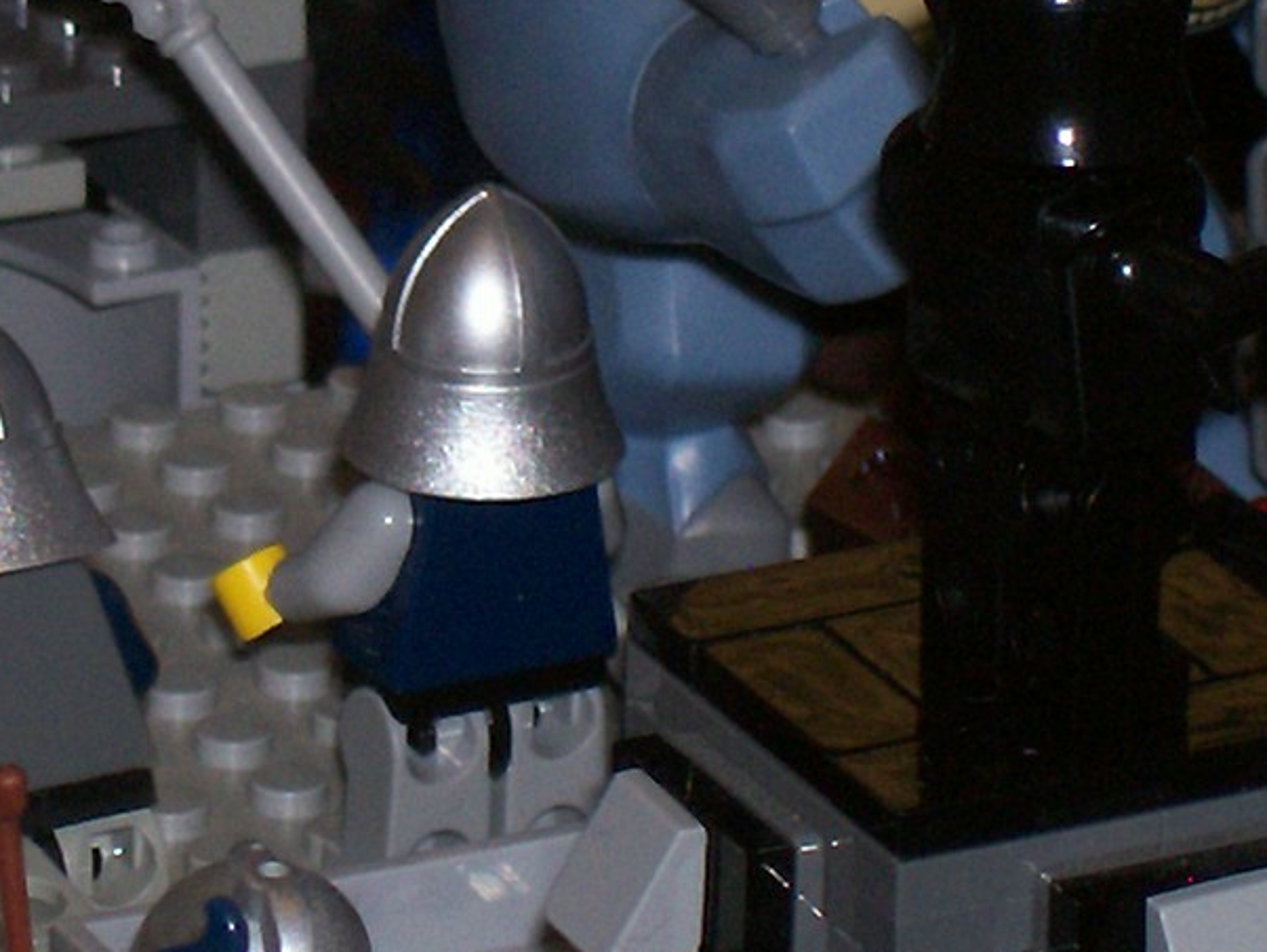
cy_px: 6
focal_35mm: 347
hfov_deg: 5.7
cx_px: 215
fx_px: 12706
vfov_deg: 4.3
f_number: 4.6
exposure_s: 1/89.8
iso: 80
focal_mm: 16.8
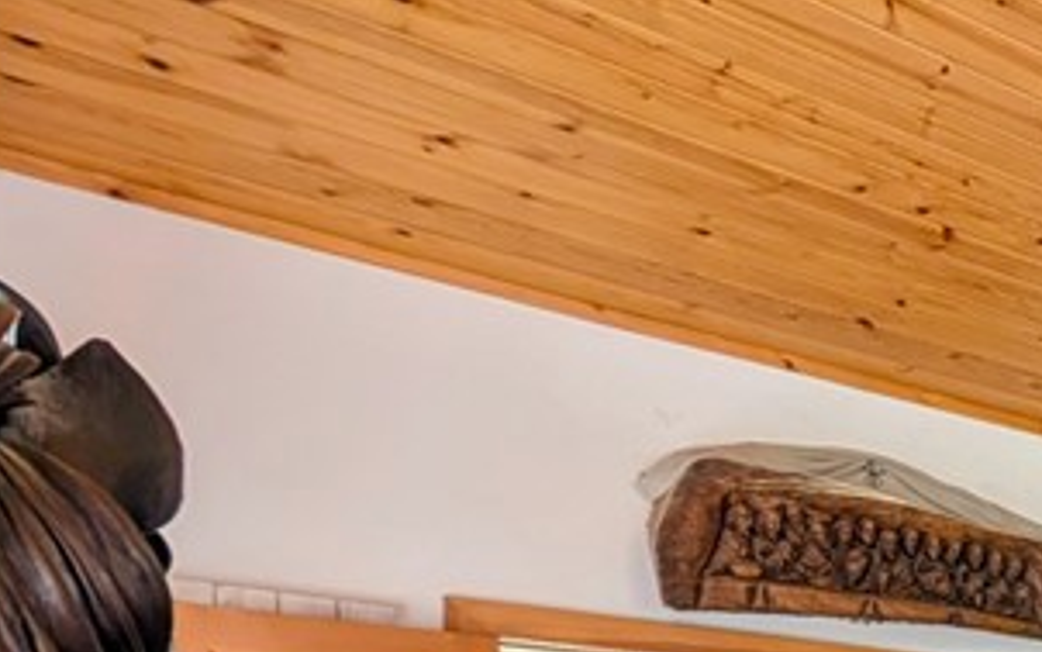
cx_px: 1547
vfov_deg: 24.4
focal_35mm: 43
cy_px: 931
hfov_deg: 29.2
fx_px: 1222
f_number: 1.7
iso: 53
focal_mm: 2.02
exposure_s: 1/61
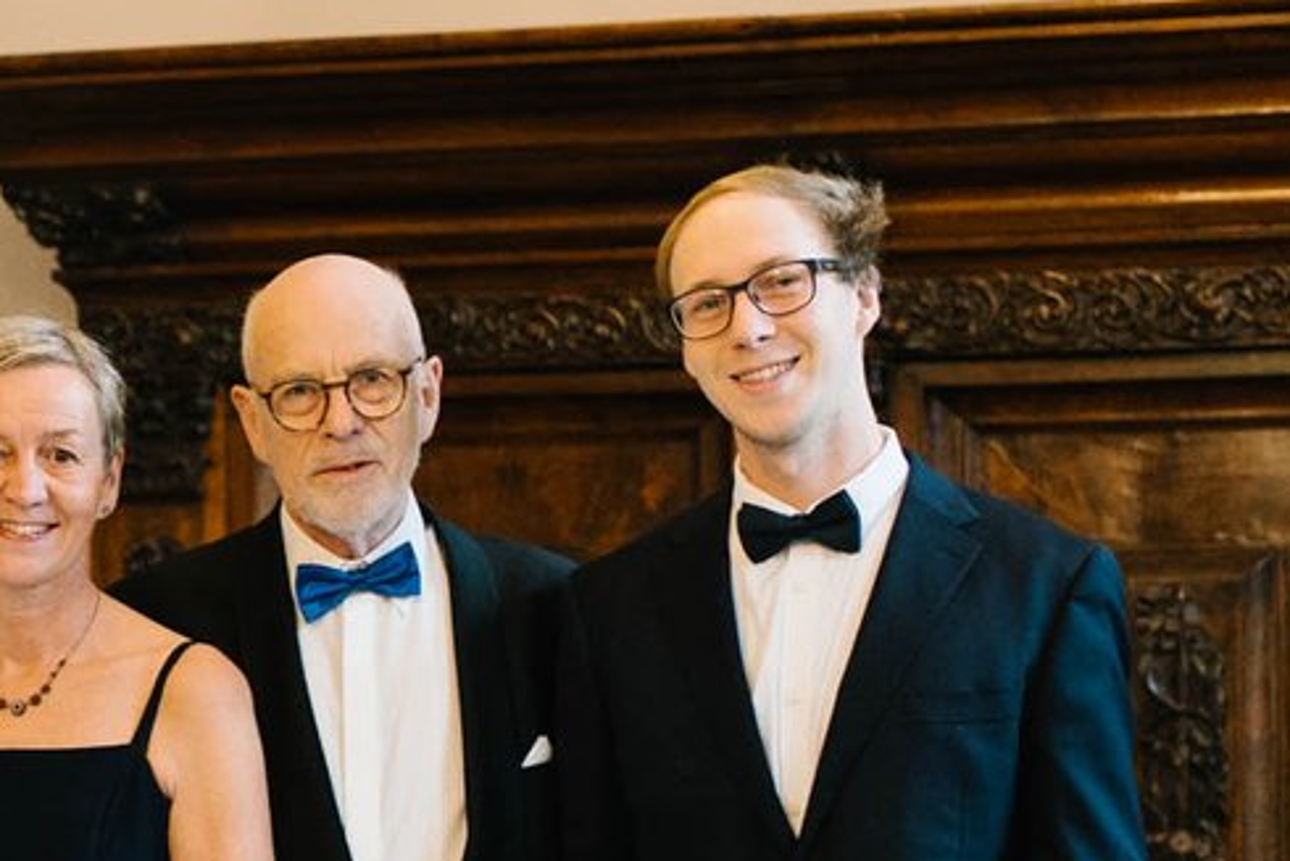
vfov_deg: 7.3
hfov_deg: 10.4
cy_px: 771
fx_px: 6738
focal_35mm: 188
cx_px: -856
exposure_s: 1/250
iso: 800
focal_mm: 35
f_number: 1.4
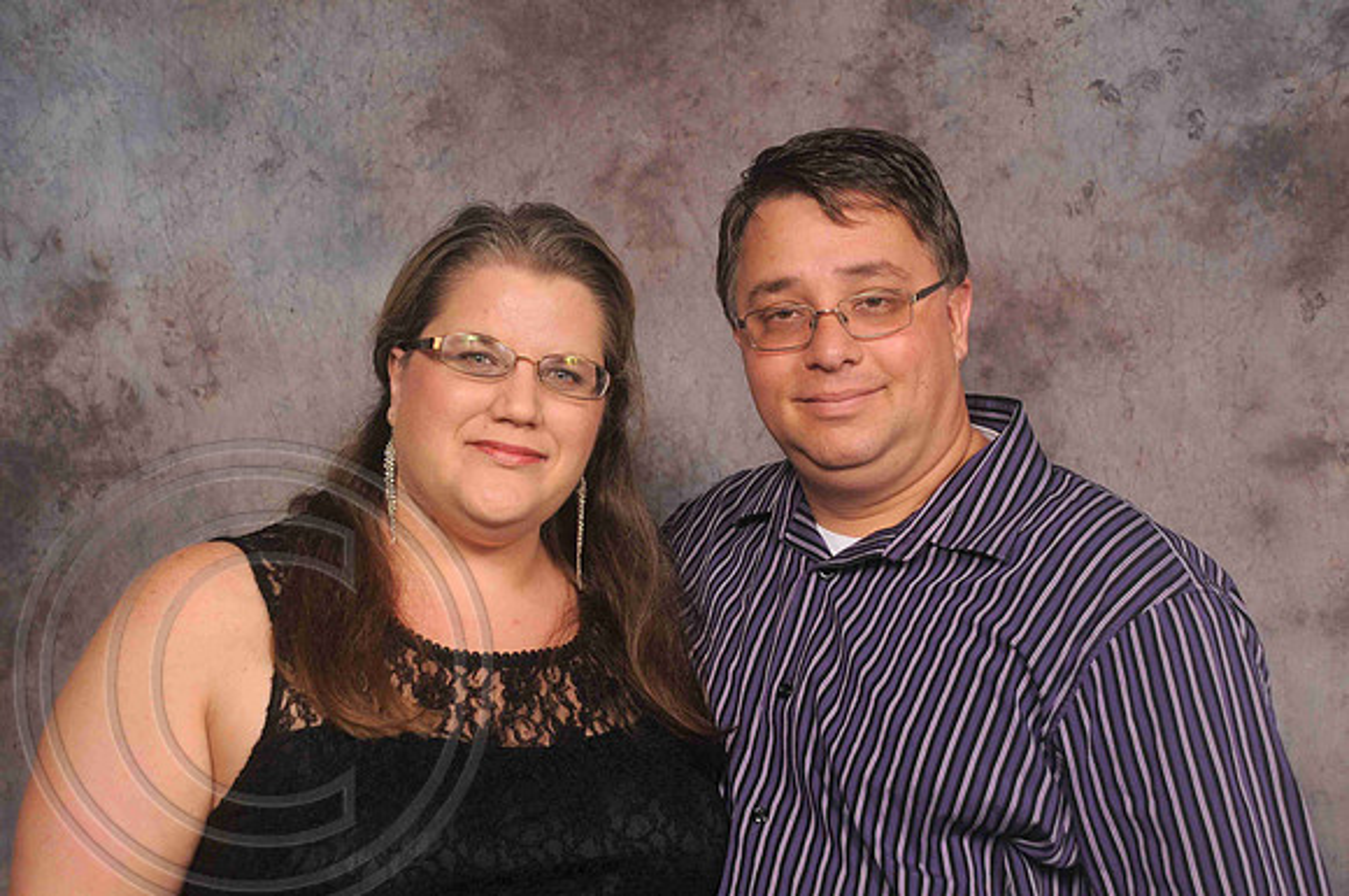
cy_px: 448
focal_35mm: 57
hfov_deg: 35.1
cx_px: 674
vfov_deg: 23.7
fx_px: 2133
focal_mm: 38
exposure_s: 1/125
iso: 200
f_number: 5.6
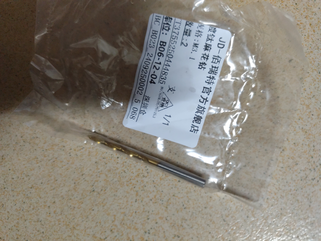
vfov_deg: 58.9
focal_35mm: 23
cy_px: 120
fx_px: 213
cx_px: 160
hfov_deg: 73.9
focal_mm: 6.14
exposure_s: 1/25
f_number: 1.65
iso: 1600
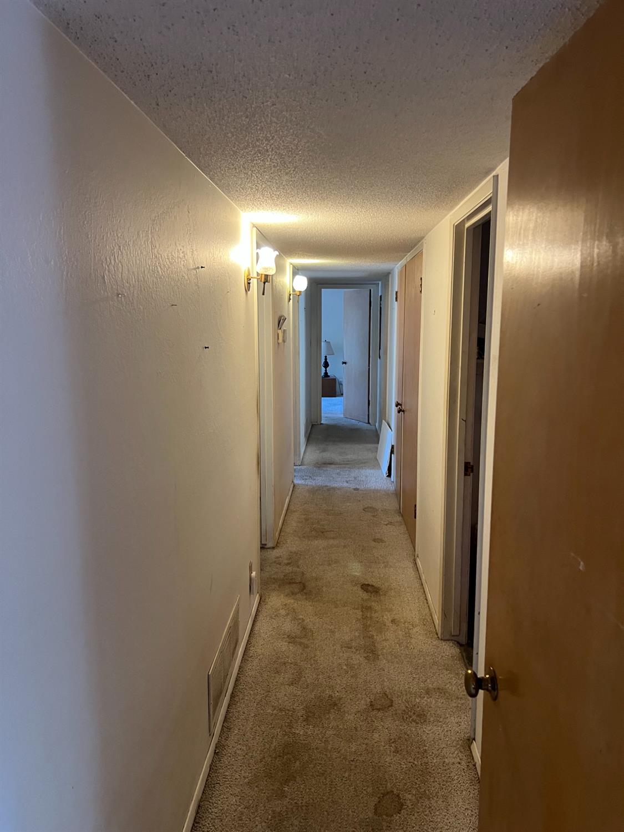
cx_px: 312
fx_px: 625
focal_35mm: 26
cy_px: 416
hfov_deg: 53.1
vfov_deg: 67.3
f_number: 1.5
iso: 400
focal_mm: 5.7
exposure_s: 1/60
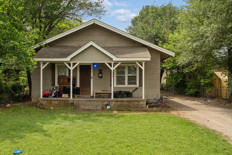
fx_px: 206
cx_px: 107
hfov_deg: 58.6
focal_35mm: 32
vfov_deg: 41.1
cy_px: 72
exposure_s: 1/1250
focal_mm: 10
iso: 400
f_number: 8
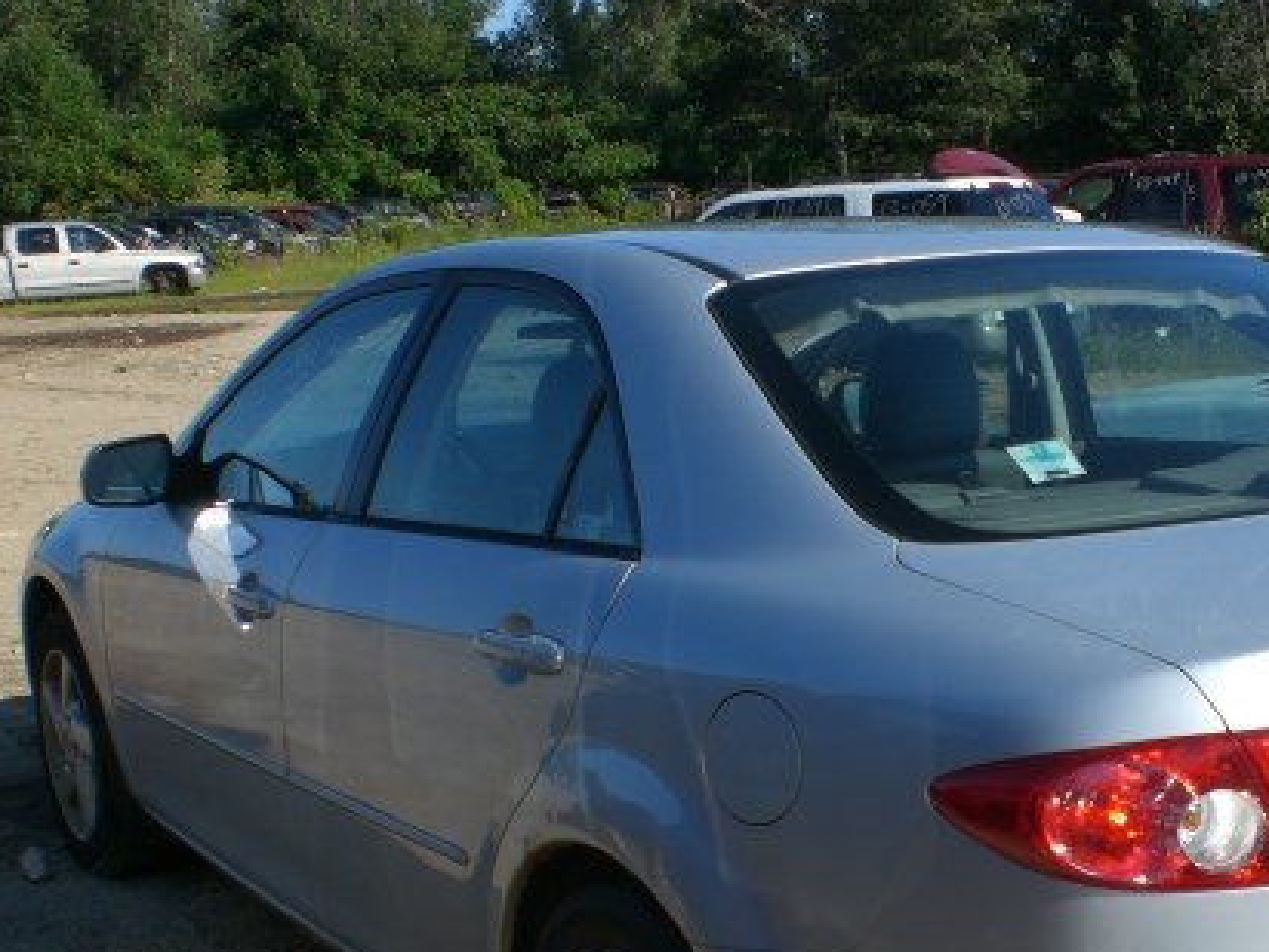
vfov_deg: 24.5
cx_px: 979
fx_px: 2163
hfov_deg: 32.0
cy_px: 724
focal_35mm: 59
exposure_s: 1/500
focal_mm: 6.3
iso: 50
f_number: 4.4
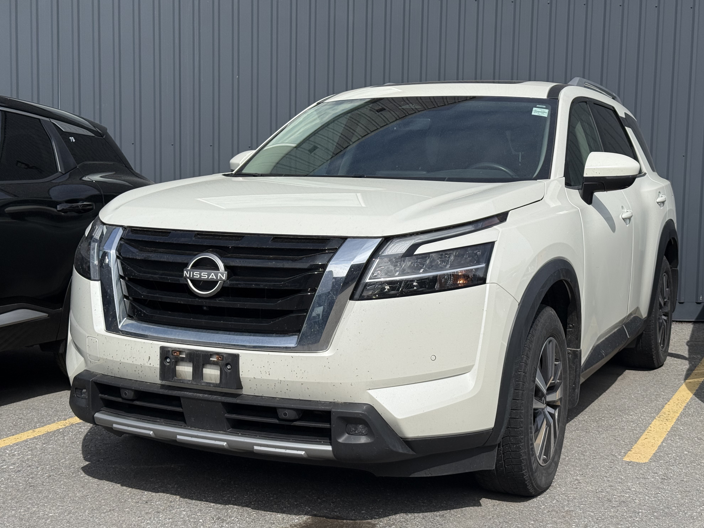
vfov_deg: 29.7
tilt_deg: -4.5
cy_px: 262
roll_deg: -0.6
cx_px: 353
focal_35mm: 49
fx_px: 996
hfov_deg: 38.9
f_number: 1.78
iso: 64
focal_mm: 6.76
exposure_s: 1/8772
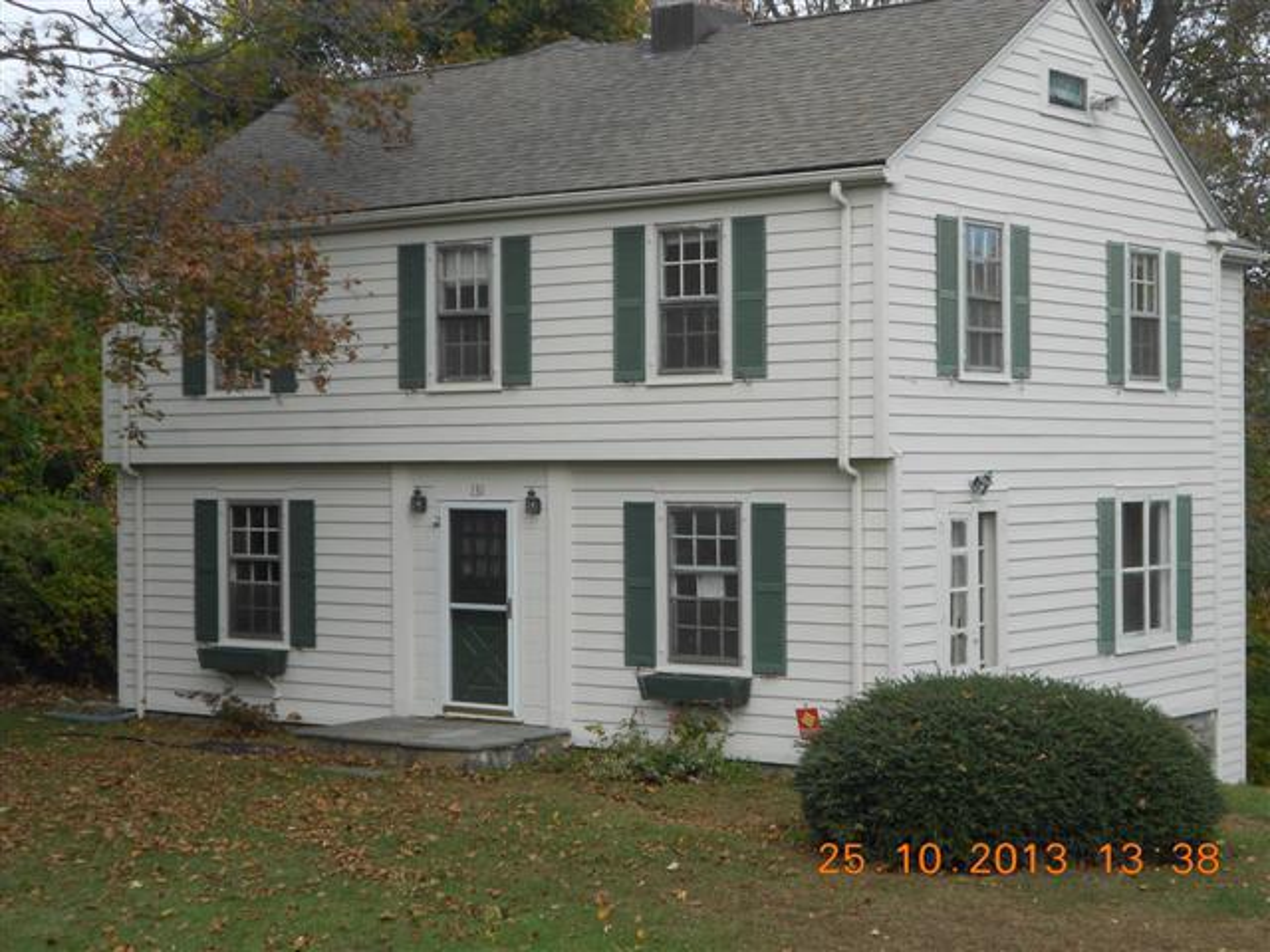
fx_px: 2421
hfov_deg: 29.4
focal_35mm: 66
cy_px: 476
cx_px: 635
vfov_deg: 22.3
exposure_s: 1/250
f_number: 5.3
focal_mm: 11.6
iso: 80
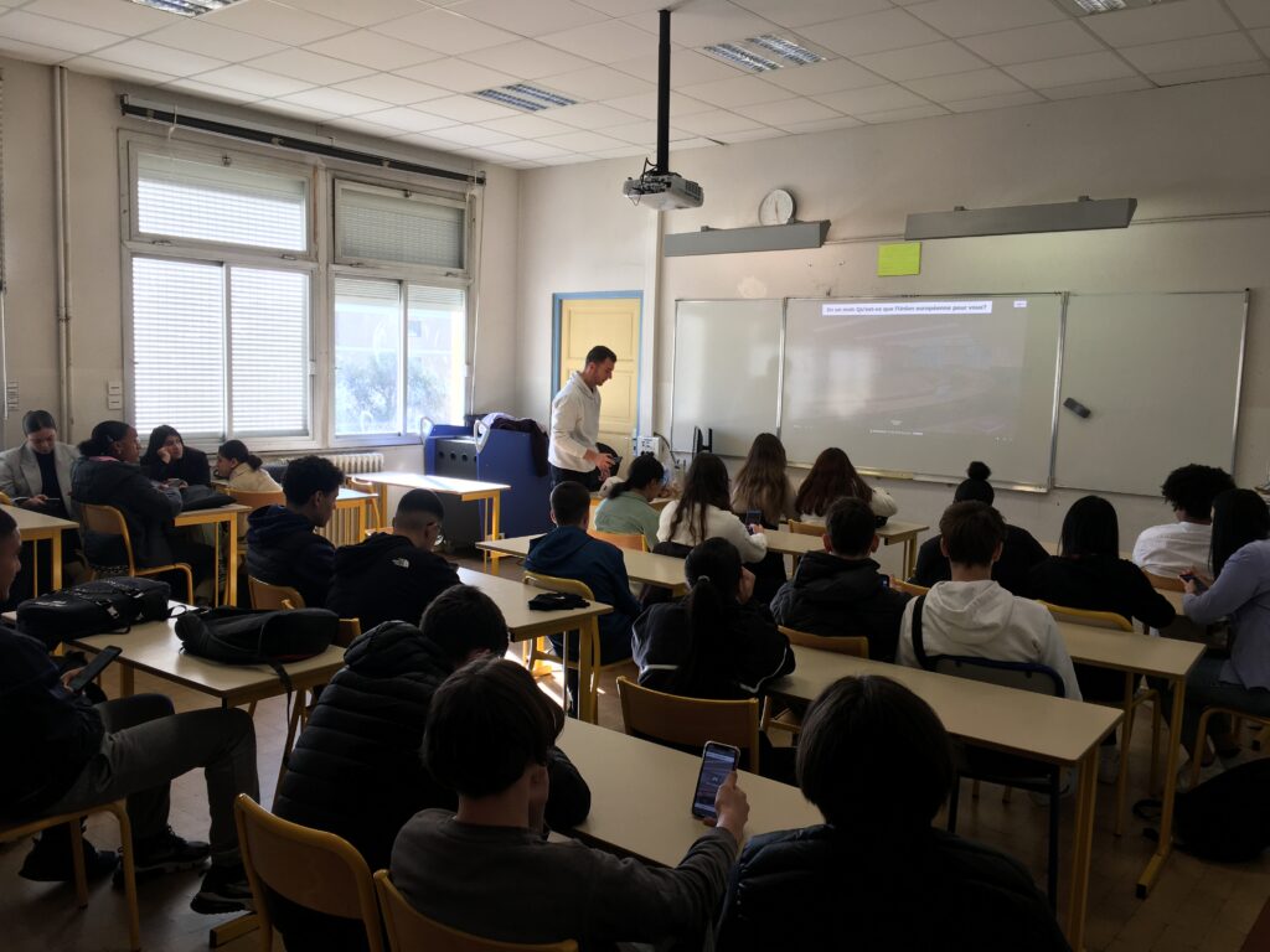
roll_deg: -2.4
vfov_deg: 48.2
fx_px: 1064
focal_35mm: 29
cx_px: 635
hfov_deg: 61.7
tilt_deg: -5.4
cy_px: 476
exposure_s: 1/100
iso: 25
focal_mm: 4.15
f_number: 2.2
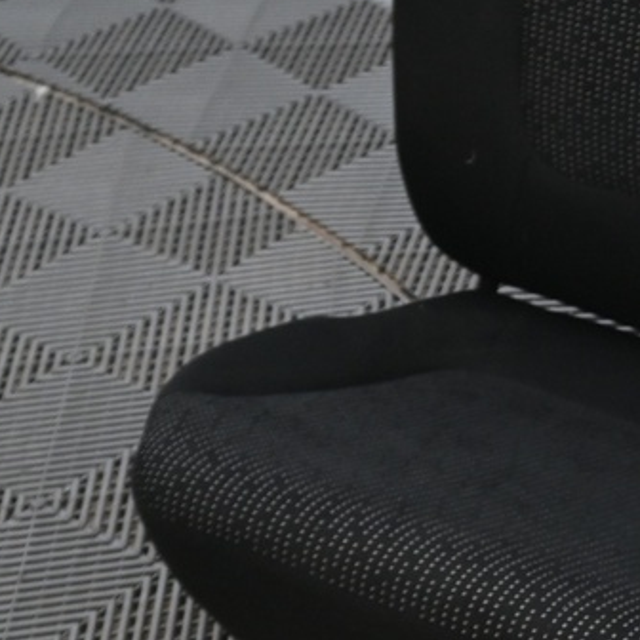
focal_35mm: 123
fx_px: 2573
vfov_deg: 14.2
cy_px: 297
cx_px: 1088
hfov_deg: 13.0
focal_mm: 20
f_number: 3.8
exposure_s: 1/30
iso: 640
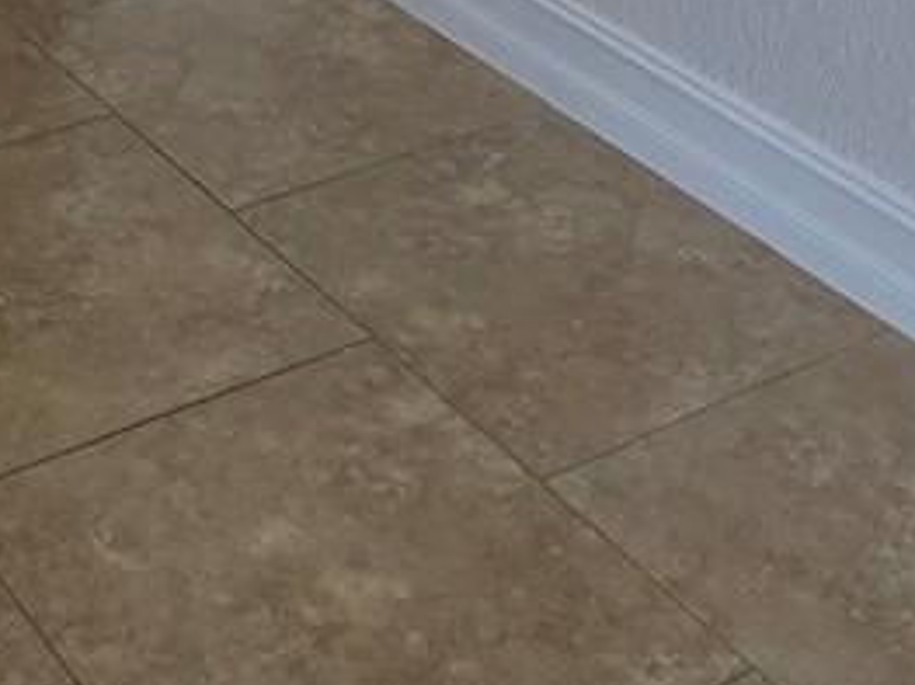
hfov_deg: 23.9
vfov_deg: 14.3
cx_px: 66
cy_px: -821
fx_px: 2087
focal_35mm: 79
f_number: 1.9
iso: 200
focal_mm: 2.2
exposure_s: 1/120
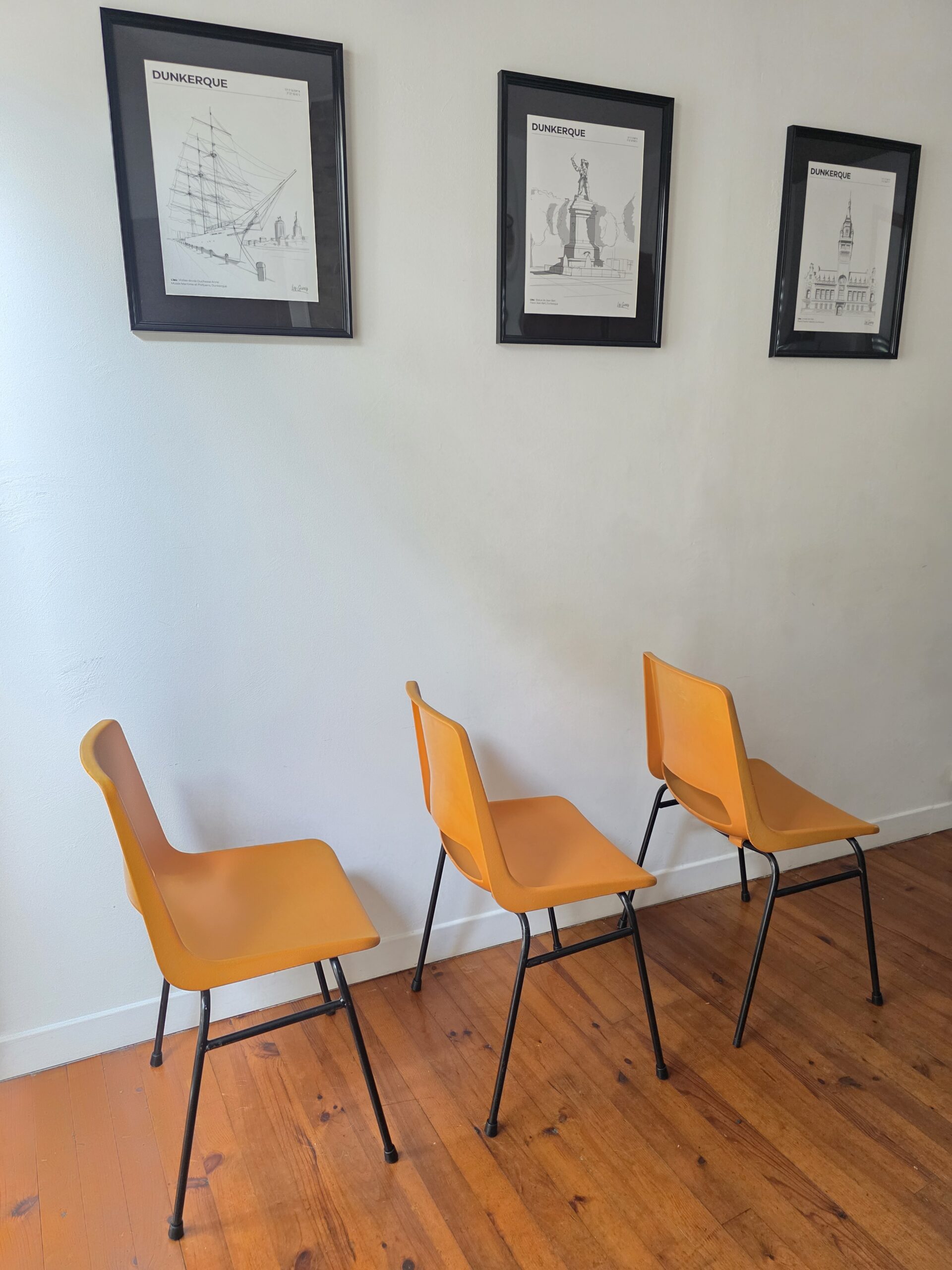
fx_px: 843
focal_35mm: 23
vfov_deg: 73.9
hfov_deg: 58.9
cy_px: 635
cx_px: 476
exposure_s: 1/100
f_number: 1.7
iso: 640
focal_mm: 6.3
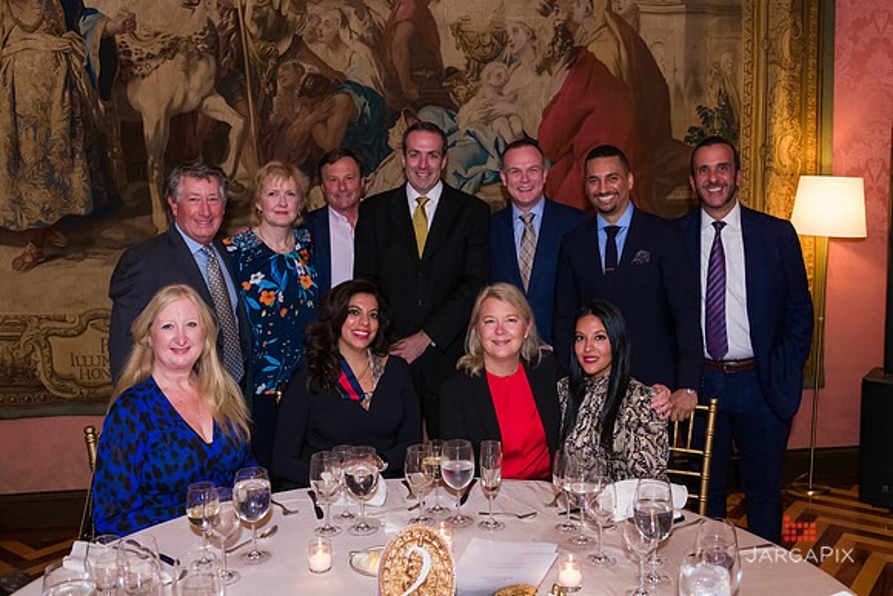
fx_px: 867
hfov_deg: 54.5
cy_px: 271
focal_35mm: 35
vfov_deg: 37.9
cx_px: 473
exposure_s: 1/80
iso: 3200
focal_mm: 32
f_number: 5
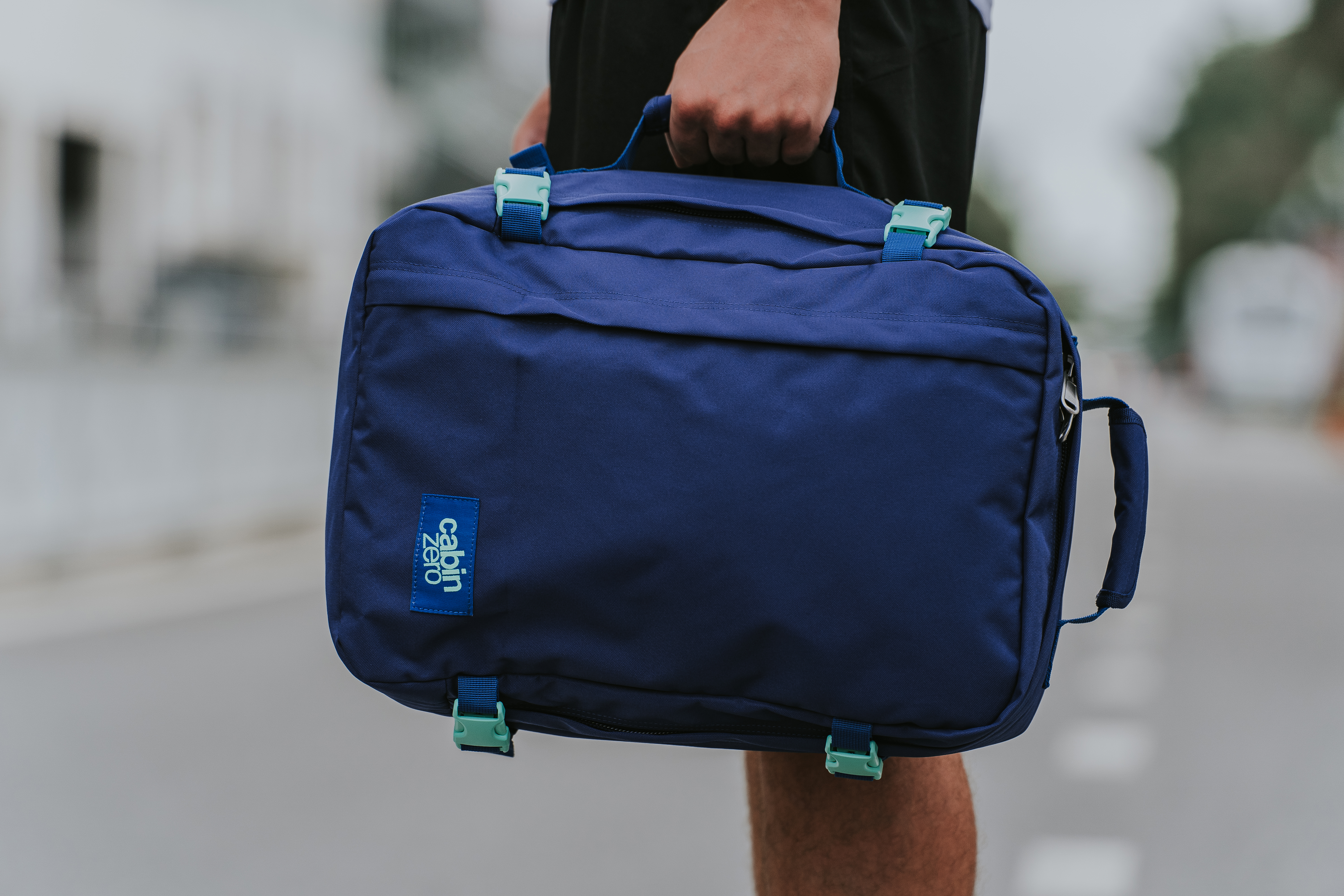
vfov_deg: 7.6
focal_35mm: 180
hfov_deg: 11.4
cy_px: 448
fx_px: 6719
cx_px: 672
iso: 400
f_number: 4
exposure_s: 1/640
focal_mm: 180
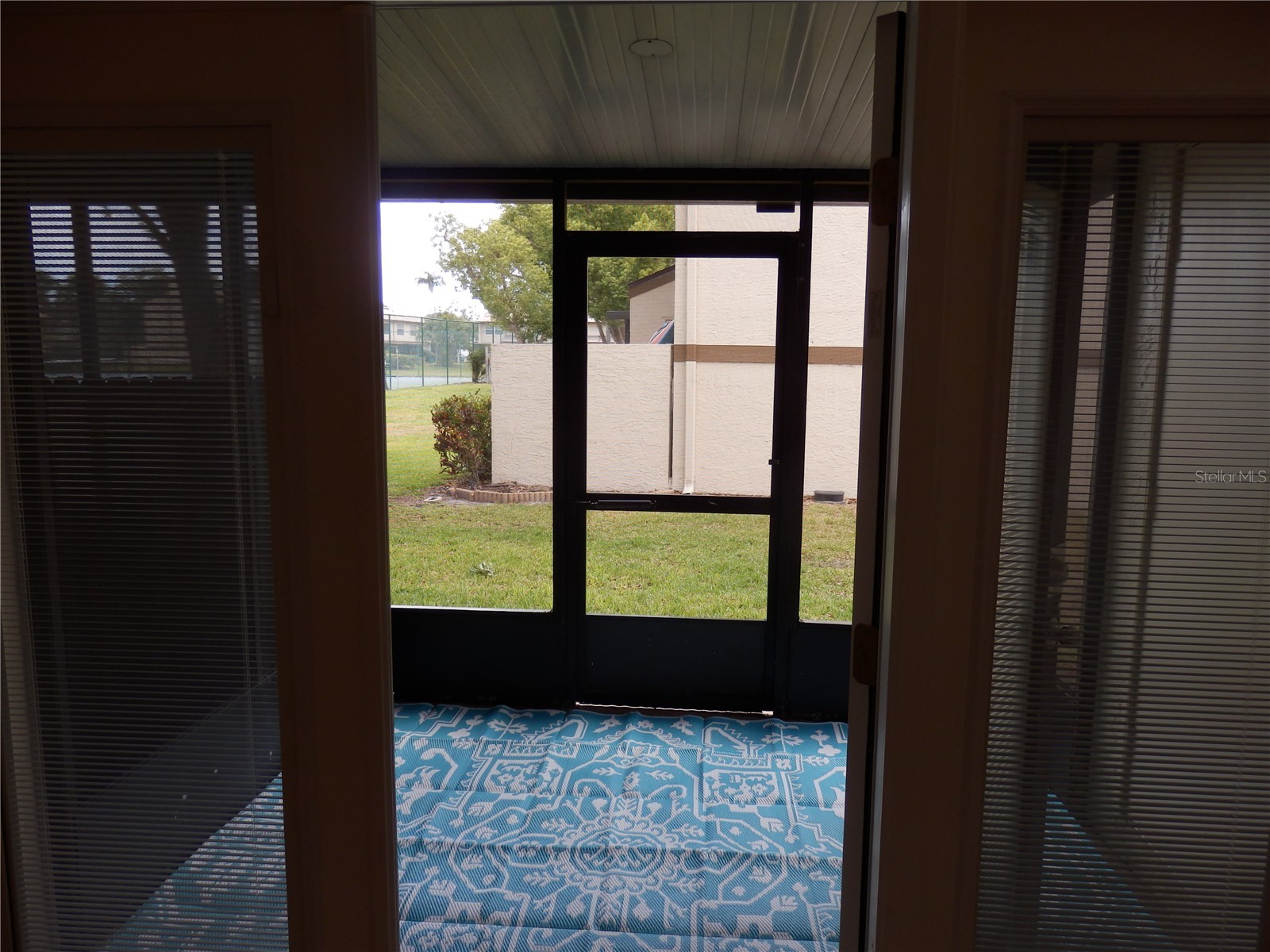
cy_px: 476
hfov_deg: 69.4
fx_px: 917
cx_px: 635
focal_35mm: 25
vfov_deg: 54.9
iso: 80
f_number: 3
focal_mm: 4.5
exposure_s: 1/100
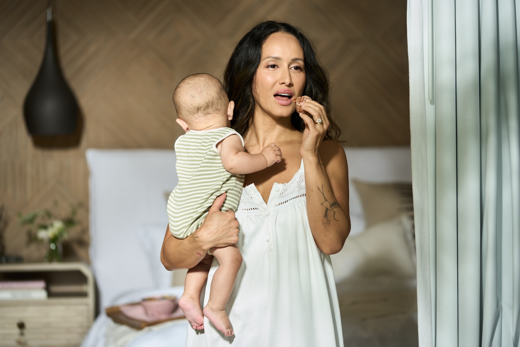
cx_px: 260
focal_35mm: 90
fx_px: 1300
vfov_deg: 15.2
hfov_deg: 22.6
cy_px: 174
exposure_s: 1/125
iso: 50
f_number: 2.8
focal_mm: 90
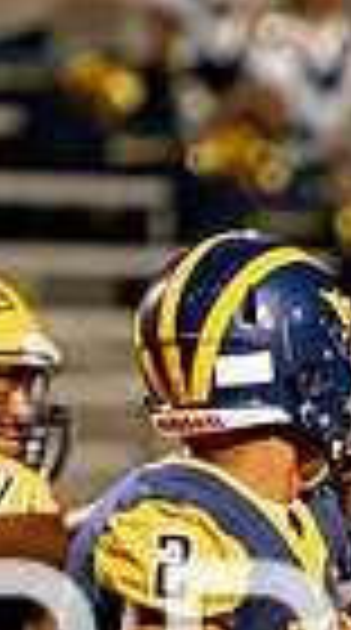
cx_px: 567
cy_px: 686
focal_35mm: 1742
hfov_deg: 0.7
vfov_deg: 1.2
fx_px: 29034
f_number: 5.6
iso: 6400
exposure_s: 1/750
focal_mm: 400
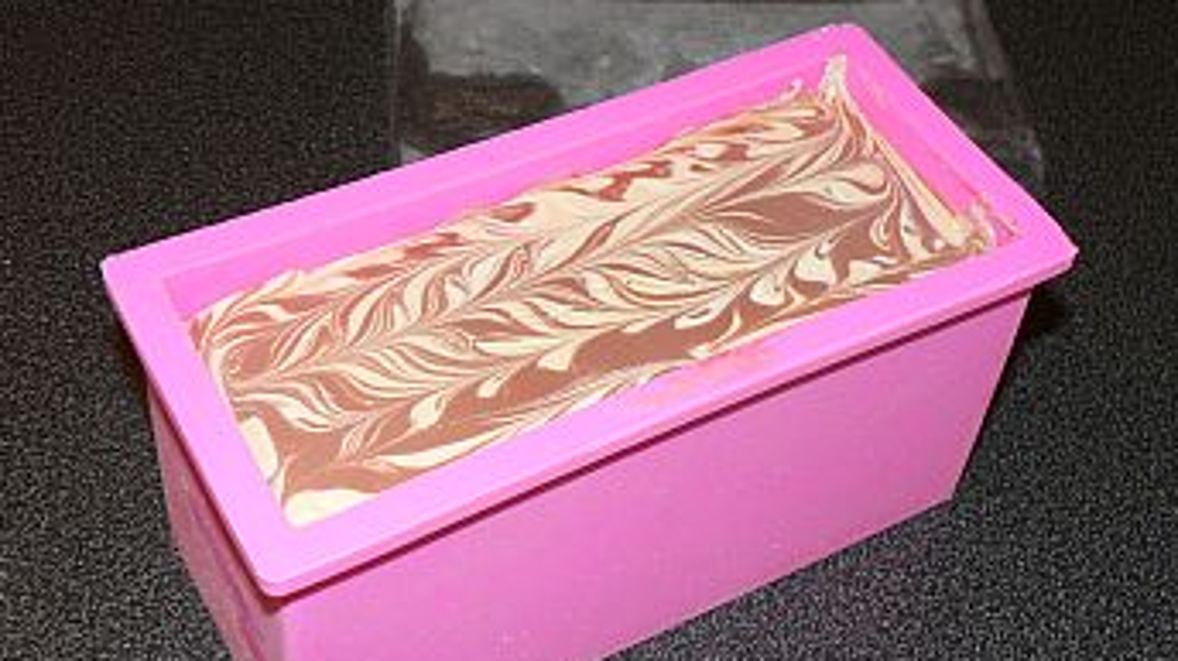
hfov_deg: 40.6
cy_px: 366
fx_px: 1592
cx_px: 596
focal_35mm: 51
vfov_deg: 23.4
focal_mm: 7.7
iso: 100
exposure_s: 1/60
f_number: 2.8
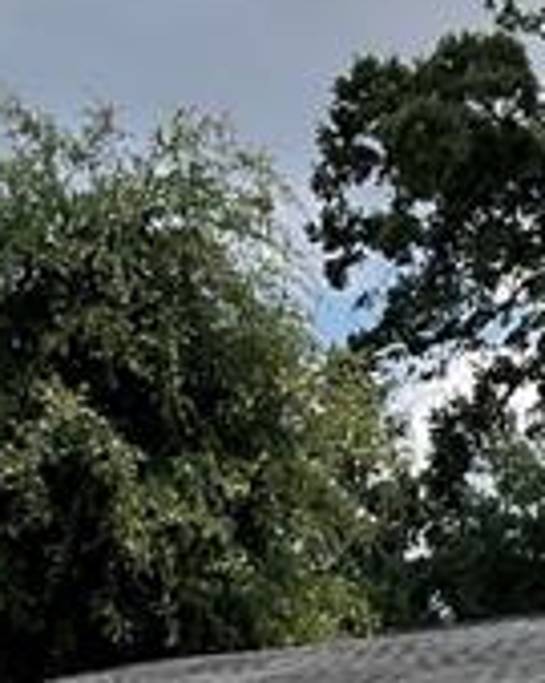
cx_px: 335
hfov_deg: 11.9
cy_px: 1168
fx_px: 2603
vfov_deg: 13.6
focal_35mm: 129
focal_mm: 3
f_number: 1.8
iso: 16
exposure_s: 1/1342
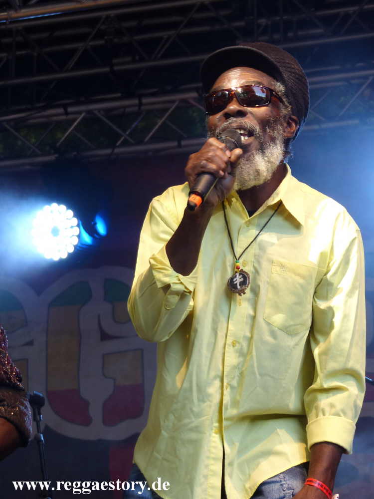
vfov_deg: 20.2
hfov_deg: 15.2
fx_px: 1397
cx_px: 187
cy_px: 250
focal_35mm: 97
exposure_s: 1/100
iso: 100
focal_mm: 17.4
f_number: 2.8
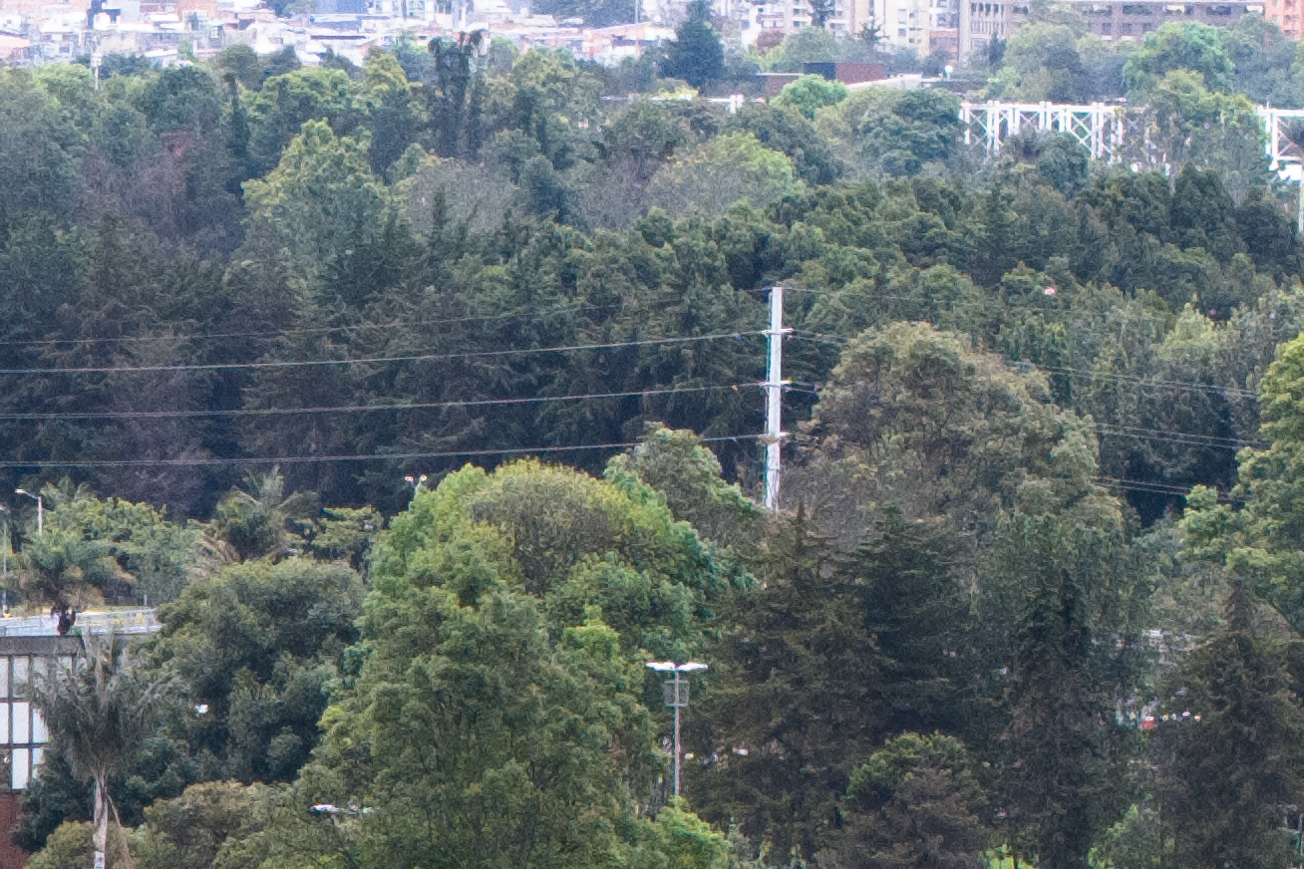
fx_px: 16263
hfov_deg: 4.5
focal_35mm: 449
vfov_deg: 3.0
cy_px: 1518
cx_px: -1120
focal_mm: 19.35
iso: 190
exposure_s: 1/640
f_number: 2.8
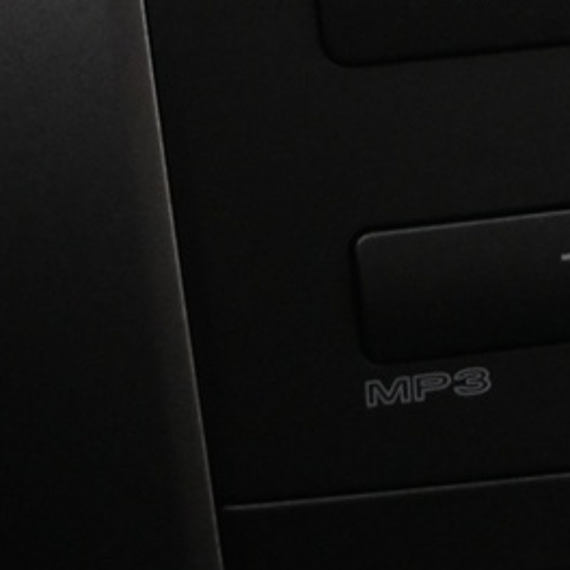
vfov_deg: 10.7
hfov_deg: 10.8
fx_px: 2837
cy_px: -505
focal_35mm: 152
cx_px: 972
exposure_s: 1/30
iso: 1800
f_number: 3.8
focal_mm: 19.5
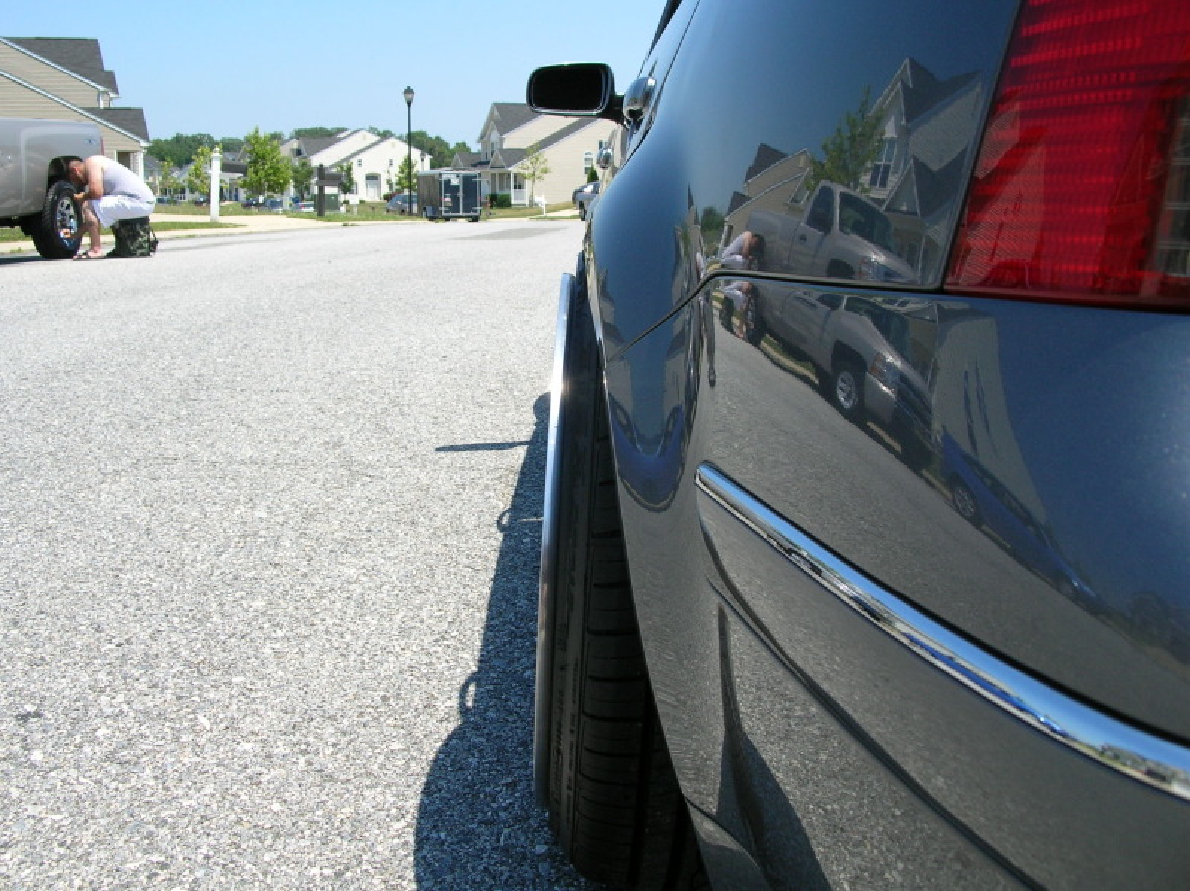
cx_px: 595
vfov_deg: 39.6
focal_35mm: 36
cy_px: 446
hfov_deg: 51.4
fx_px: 1237
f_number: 3.7
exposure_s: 1/466
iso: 50
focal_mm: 6
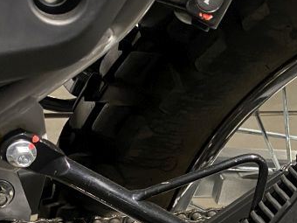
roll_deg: +1.4
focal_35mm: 81
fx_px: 695
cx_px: 280
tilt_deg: -19.9
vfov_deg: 18.0
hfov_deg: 23.4
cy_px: 181
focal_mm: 4.25
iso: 320
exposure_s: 1/50
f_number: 1.8
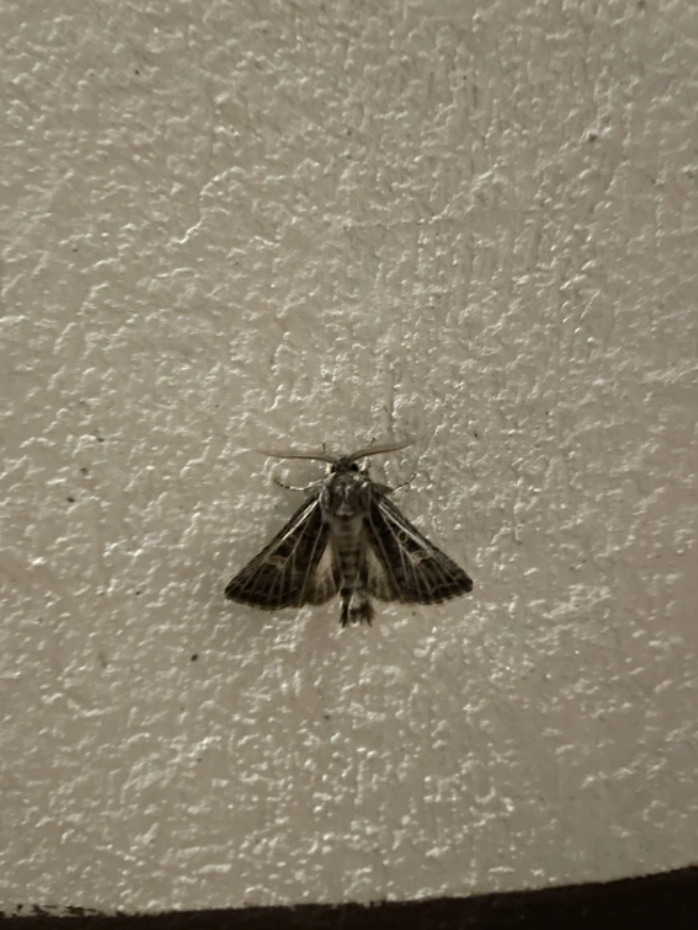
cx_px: 349
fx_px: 699
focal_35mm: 26
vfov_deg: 67.3
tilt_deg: -7.6
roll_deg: +5.0
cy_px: 465
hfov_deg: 53.1
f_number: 1.6
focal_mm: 4.2
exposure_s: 1/8
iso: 500
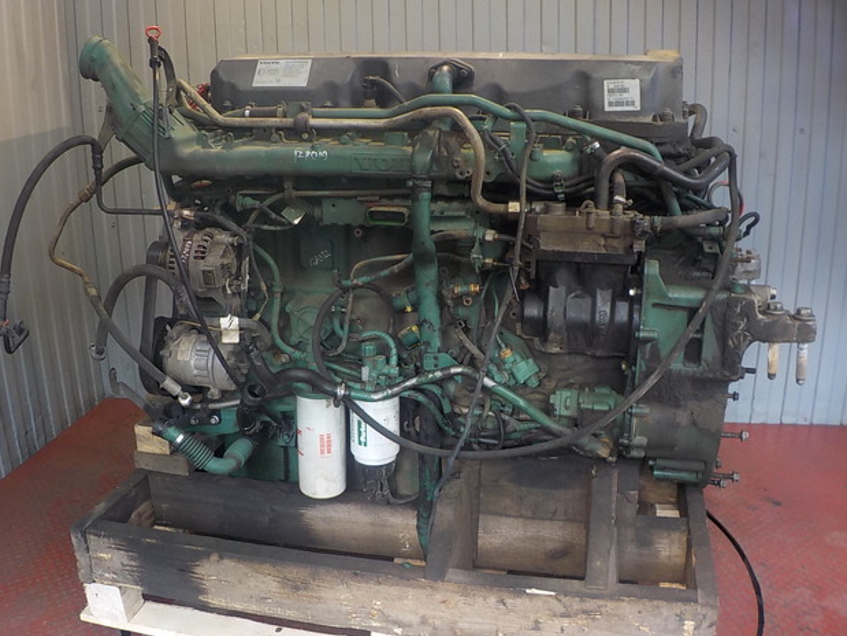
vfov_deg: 45.5
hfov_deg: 58.3
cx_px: 412
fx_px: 759
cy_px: 316
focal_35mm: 31
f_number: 3.3
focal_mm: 4.1
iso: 125
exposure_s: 1/30
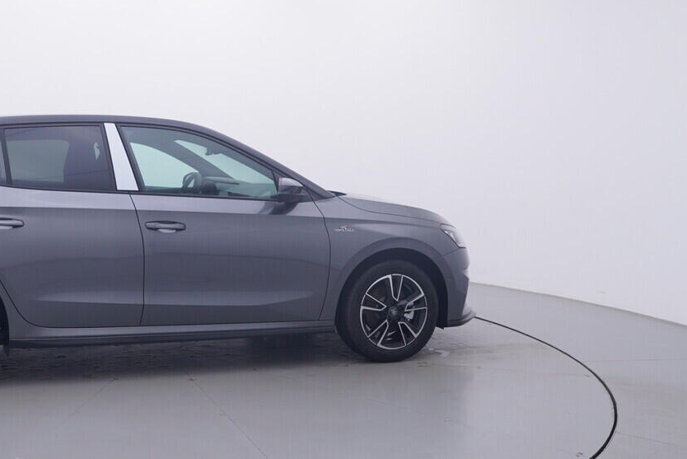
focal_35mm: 39
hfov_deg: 47.4
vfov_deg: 34.3
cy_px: 196
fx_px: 742
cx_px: 154
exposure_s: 1/80
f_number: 5
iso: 200
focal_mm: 15
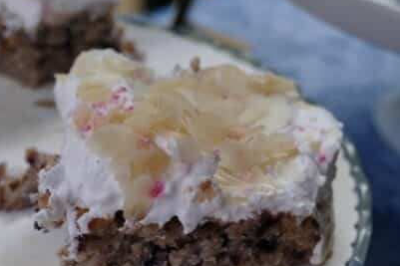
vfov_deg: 12.9
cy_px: 160
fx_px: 1177
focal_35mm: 106
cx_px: 150
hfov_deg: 19.3
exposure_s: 1/320
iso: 125
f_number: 3.7
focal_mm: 30.31
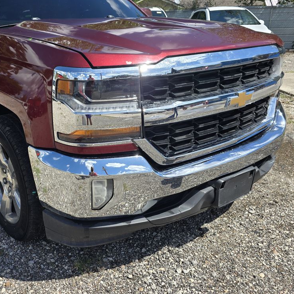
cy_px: 138
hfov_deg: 46.2
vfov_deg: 47.2
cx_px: 90
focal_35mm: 35
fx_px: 336
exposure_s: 1/643
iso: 12
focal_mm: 6.3
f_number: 1.7
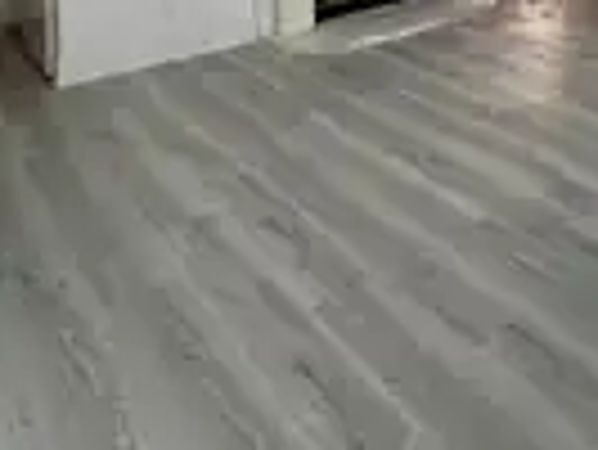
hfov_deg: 38.3
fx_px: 726
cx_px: 634
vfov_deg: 26.7
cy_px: -189
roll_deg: +1.3
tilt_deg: +0.3
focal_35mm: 42
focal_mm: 2.22
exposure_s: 1/120
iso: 100
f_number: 2.2
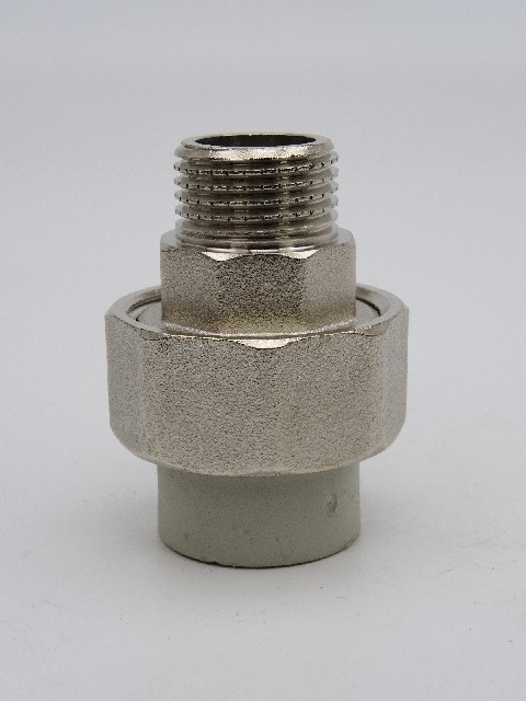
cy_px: 350
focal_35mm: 66
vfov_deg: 29.4
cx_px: 263
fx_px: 1337
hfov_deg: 22.3
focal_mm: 14.1
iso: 100
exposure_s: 1/320
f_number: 8
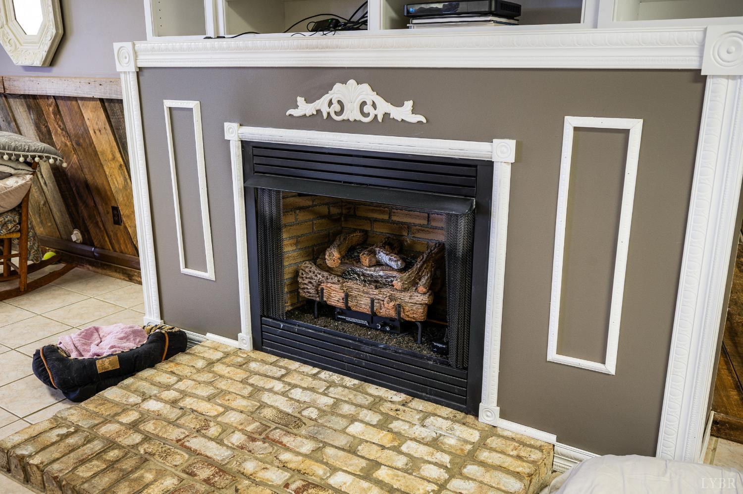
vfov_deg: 43.5
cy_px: 247
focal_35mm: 30
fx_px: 619
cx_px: 372
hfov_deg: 62.0
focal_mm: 30
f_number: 4
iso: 400
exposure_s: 1/10
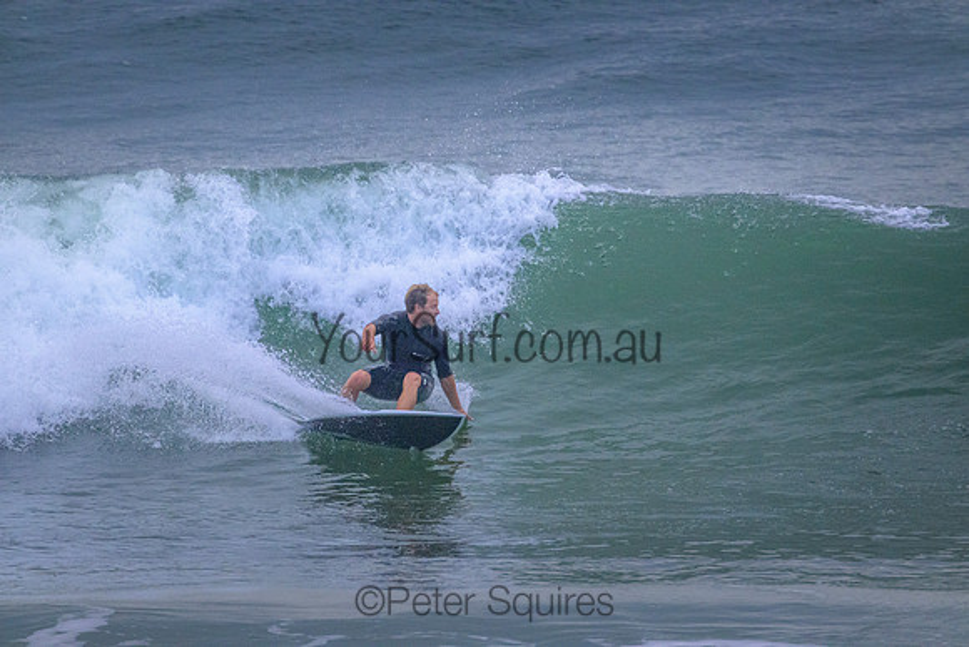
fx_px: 21537
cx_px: 484
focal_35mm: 800
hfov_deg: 2.6
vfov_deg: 1.7
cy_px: 324
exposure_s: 1/2000
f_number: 11
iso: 5600
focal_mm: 800
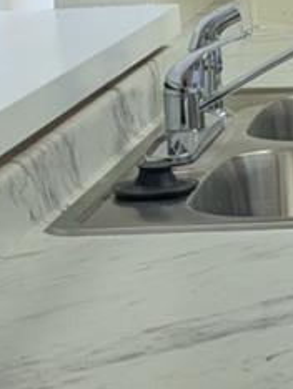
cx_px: 926
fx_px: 1735
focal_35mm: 154
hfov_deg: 8.0
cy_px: 17
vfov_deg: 12.7
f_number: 1.85
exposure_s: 1/30
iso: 30
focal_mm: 6.81
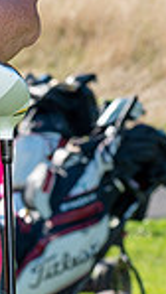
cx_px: -420
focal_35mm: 470
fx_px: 3672
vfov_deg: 4.6
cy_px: -99
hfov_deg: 2.5
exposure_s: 1/320
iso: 200
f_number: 9
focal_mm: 82
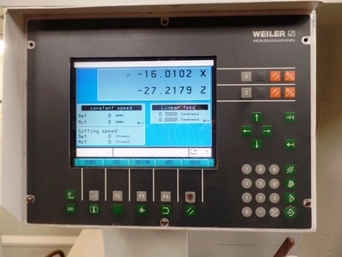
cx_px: 171
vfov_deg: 59.0
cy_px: 128
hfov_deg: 73.9
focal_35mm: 23
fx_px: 227
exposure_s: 1/30
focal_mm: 4.1
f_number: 2.8
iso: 120
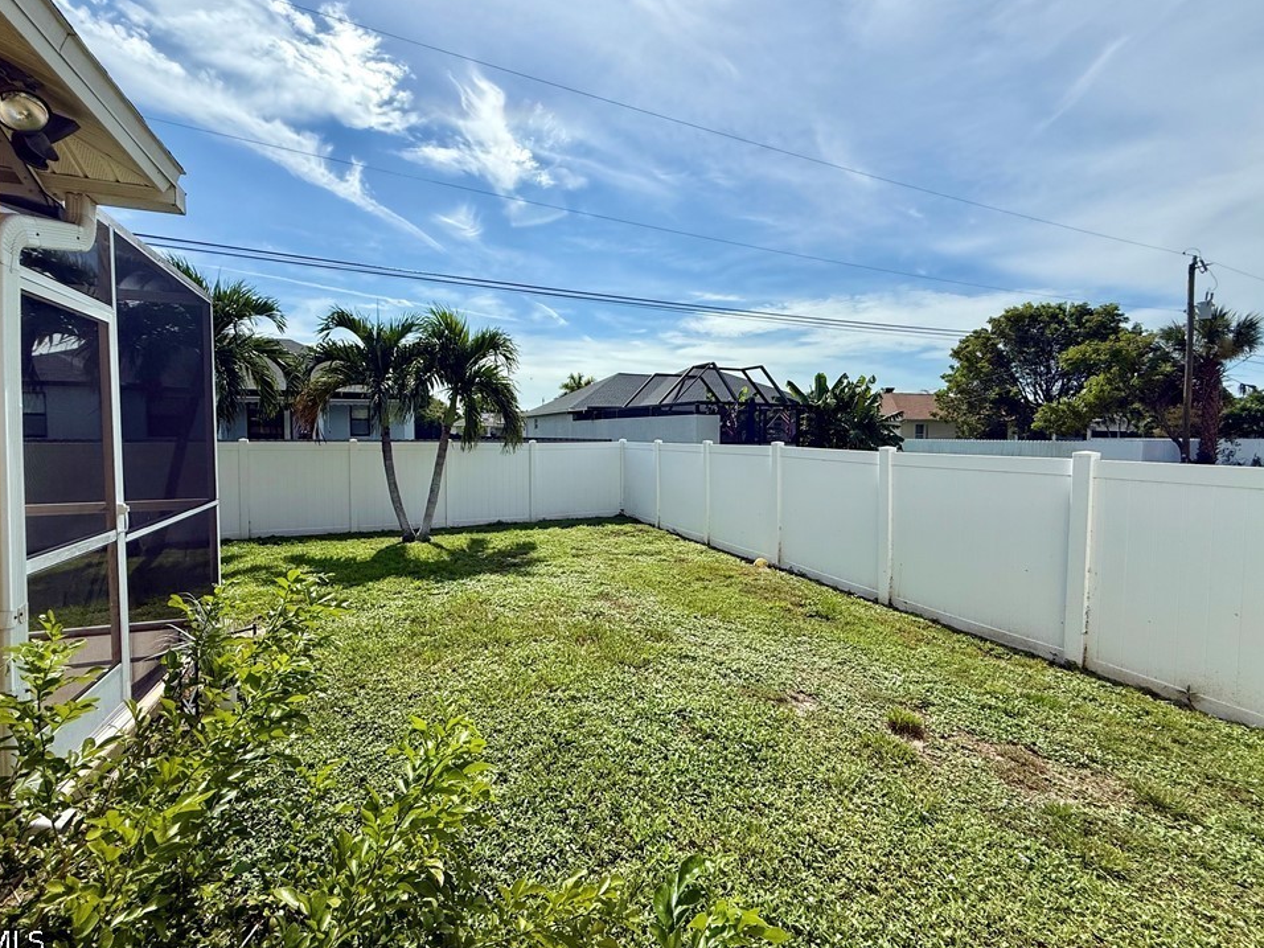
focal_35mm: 15
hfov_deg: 98.1
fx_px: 548
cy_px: 456
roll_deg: -0.2
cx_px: 598
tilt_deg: -1.7
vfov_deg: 81.7
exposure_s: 1/3891
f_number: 2.2
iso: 50
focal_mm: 2.22
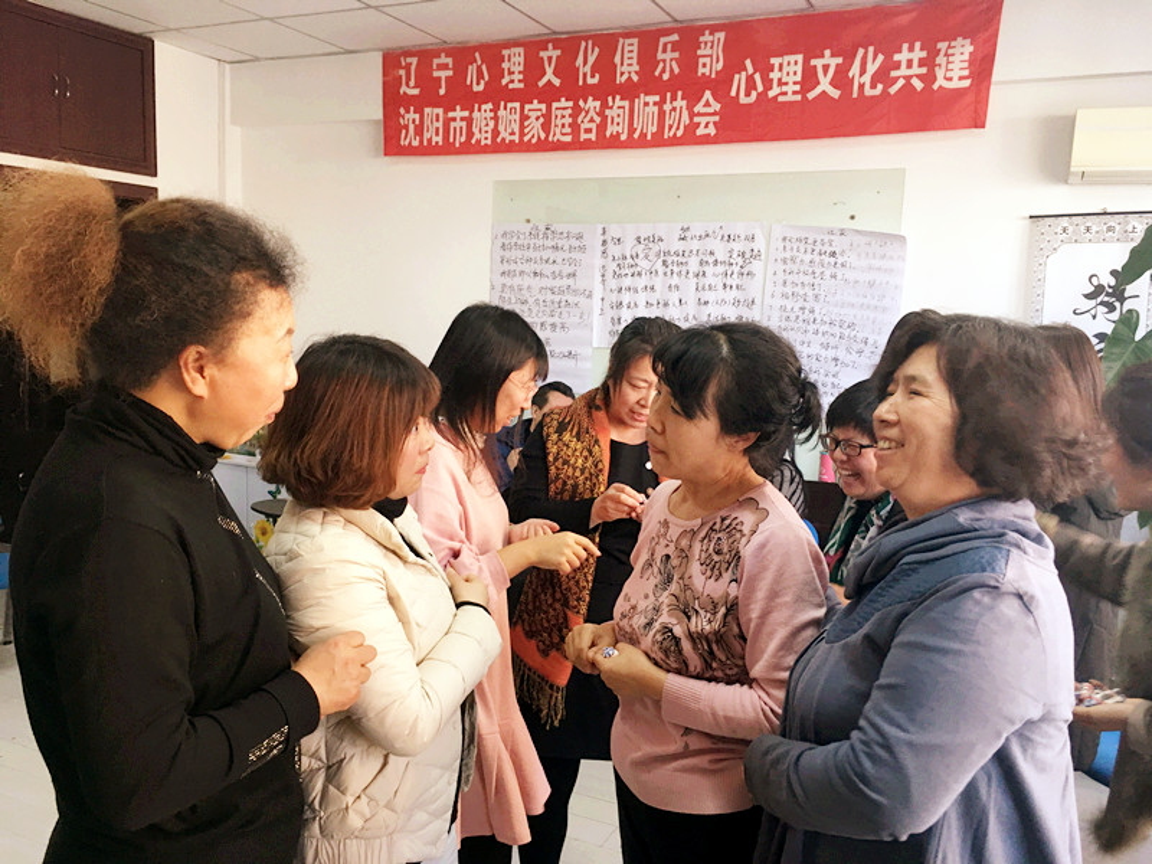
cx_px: 576
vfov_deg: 48.2
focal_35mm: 29
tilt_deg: -8.3
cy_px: 432
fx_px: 965
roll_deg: -1.0
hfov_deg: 61.7
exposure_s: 1/33
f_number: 2.2
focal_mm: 4.15
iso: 125
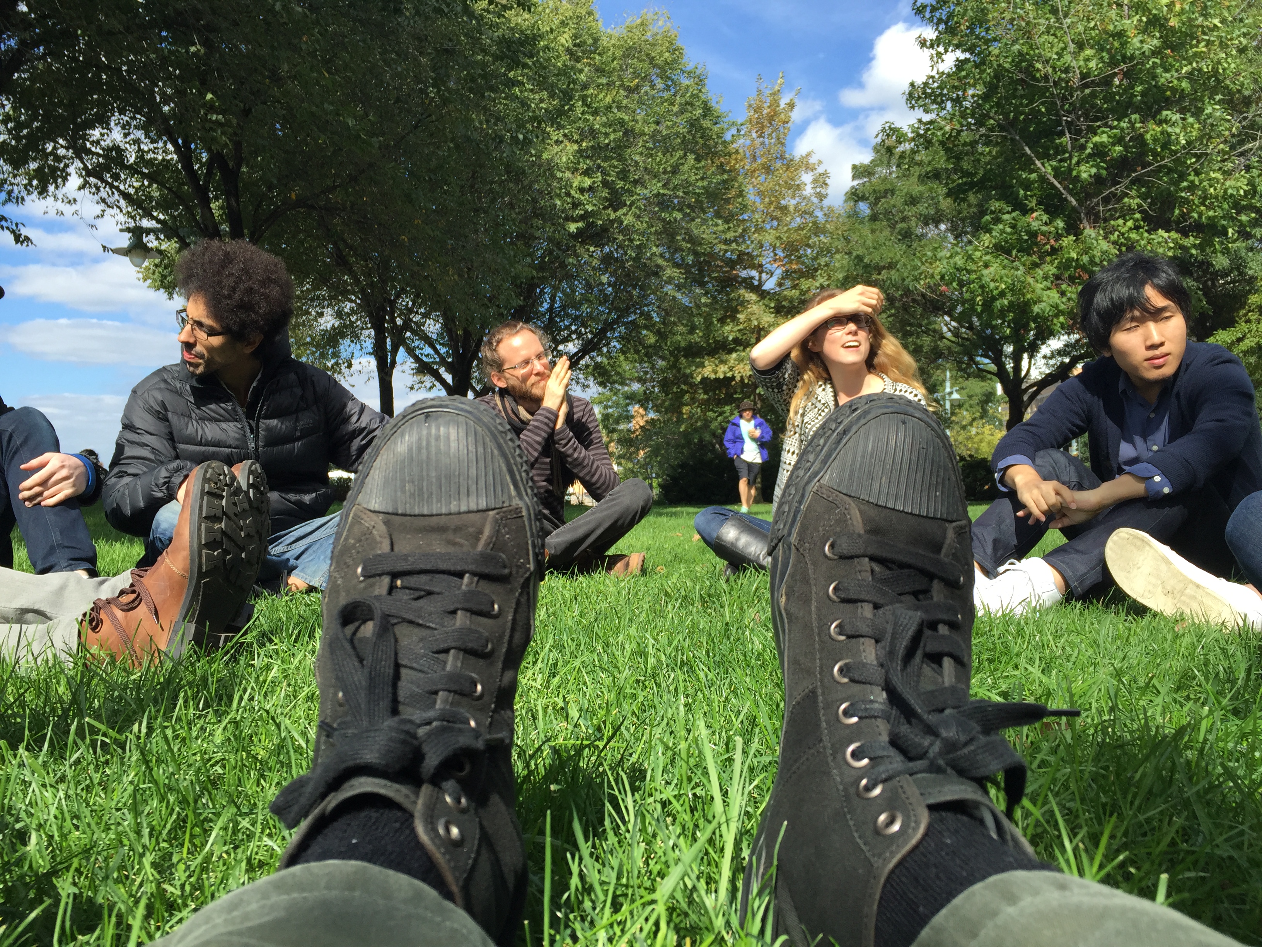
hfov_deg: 61.7
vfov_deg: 48.2
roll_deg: -0.7
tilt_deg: +2.5
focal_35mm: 29
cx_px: 631
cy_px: 474
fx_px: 1057
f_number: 2.2
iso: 32
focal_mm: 4.15
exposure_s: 1/1099
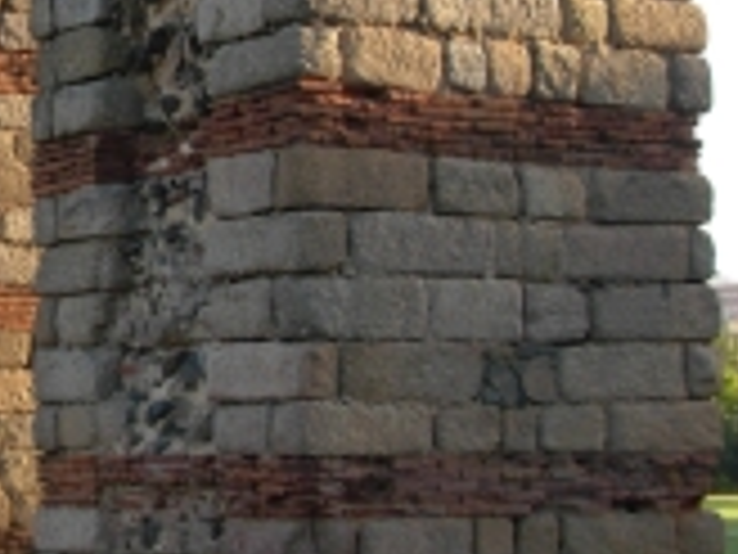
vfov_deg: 18.2
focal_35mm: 81
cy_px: 282
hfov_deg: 23.5
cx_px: 72
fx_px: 1727
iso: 79
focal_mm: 6.3
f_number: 2.9
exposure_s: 1/256
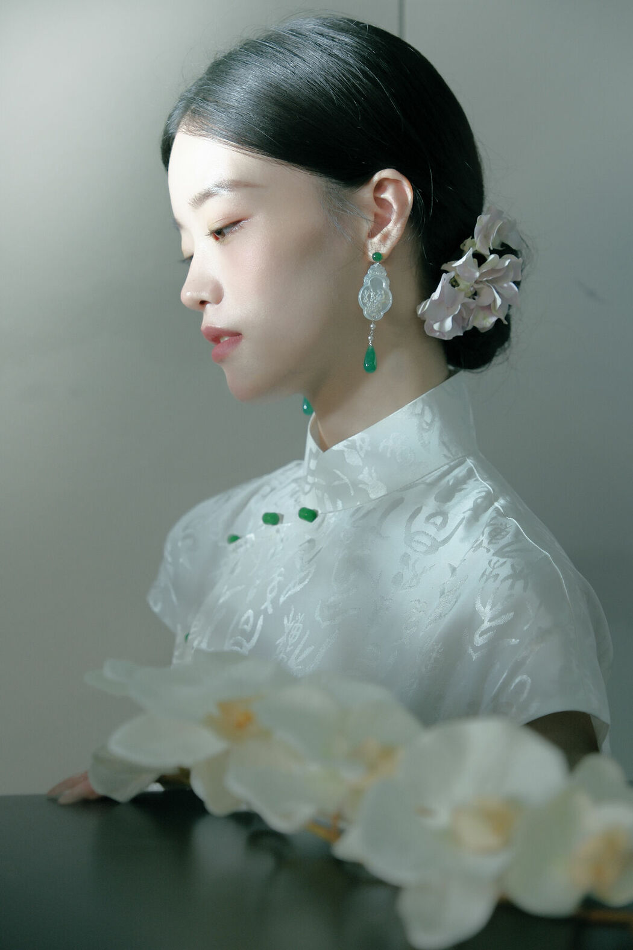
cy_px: 475
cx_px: 316
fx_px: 1978
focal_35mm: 75
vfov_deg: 27.0
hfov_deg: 18.2
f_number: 2.8
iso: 400
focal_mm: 50
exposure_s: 1/250
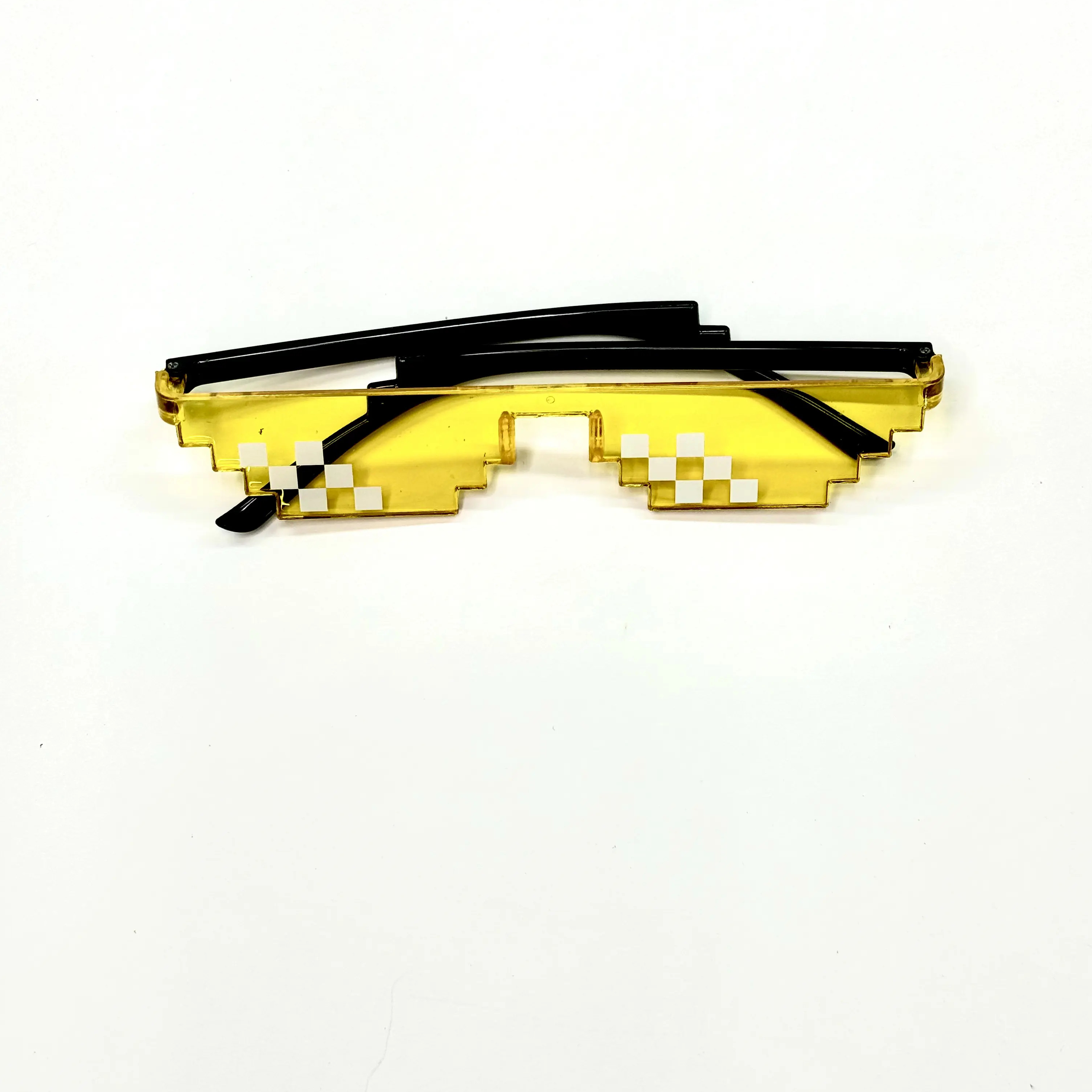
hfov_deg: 30.0
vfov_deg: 30.0
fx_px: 2034
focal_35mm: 57
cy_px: 432
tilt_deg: -82.8
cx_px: 549
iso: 50
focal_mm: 6.76
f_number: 1.78
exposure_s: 1/100
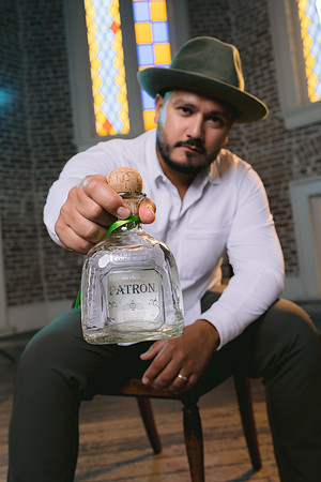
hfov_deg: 37.9
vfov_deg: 54.4
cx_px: 160
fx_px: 468
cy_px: 241
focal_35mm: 35
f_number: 5.6
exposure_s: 1/125
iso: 200
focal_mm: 35
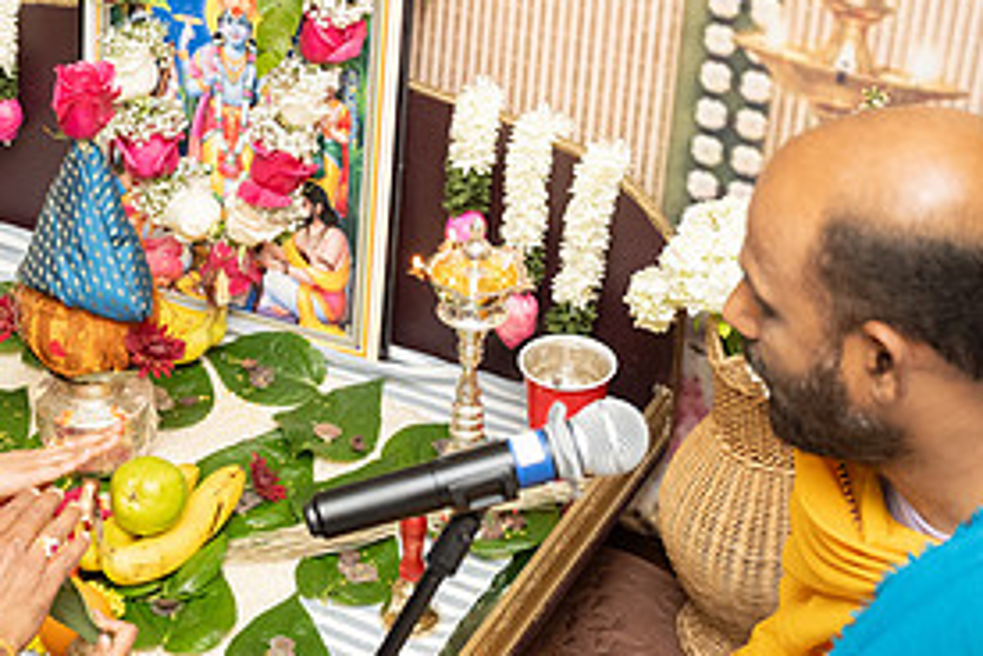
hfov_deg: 23.2
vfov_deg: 16.1
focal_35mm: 85
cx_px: 83
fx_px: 2321
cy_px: 263
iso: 1000
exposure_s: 1/160
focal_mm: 36
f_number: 3.5
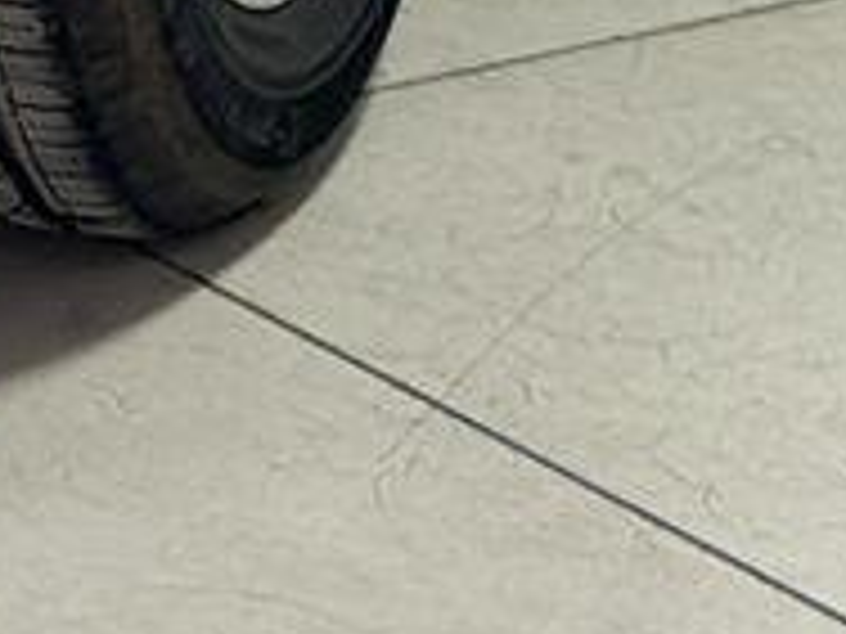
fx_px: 8969
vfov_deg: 3.9
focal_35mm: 367
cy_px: -1731
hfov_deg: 5.2
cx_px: -1287
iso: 125
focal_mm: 6.86
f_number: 1.78
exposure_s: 1/100
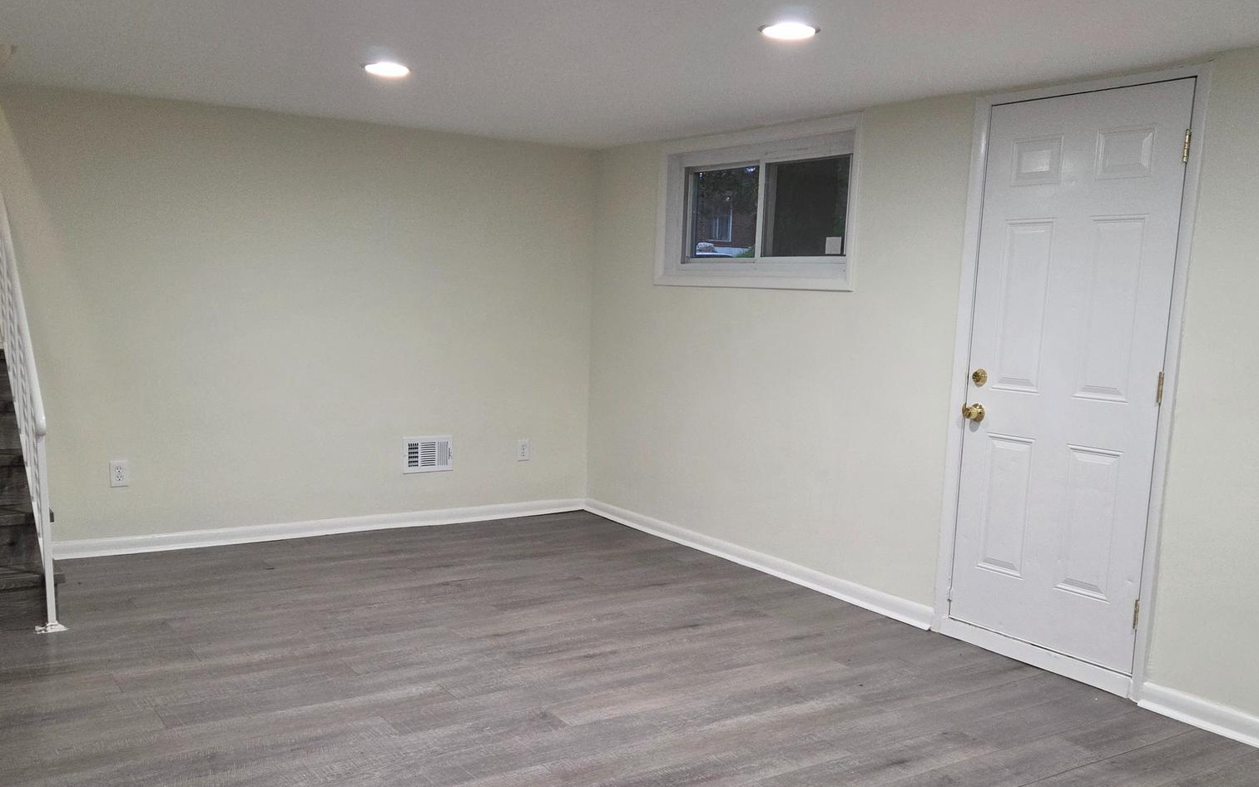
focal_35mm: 33
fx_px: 1132
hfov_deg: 58.1
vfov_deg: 38.2
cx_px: 646
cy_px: 453
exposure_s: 1/120
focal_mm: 5.4
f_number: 1.8
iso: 320
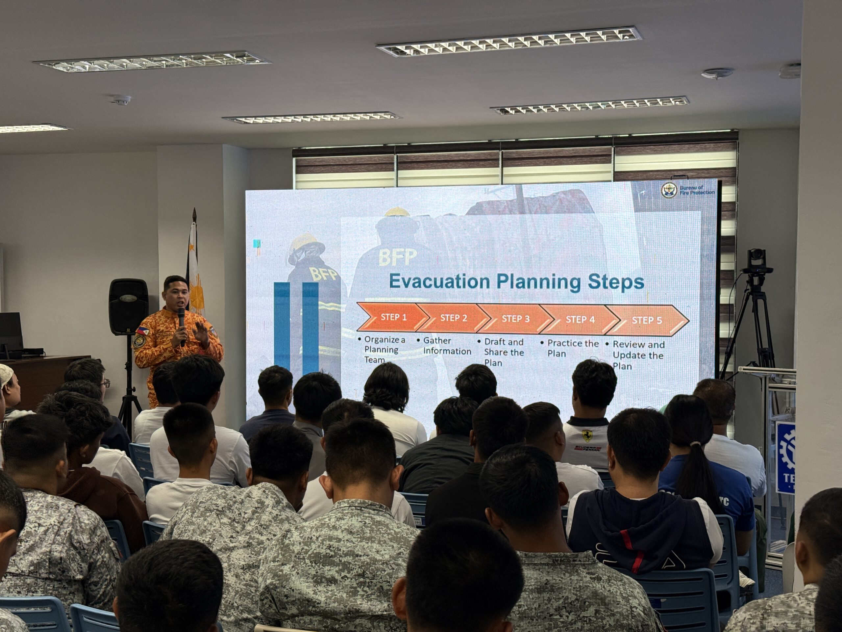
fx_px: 1168
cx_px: 421
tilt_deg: -1.4
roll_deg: -0.5
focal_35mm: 48
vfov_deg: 30.3
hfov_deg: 39.7
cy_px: 316
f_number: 1.78
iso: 80
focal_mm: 6.76
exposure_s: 1/121
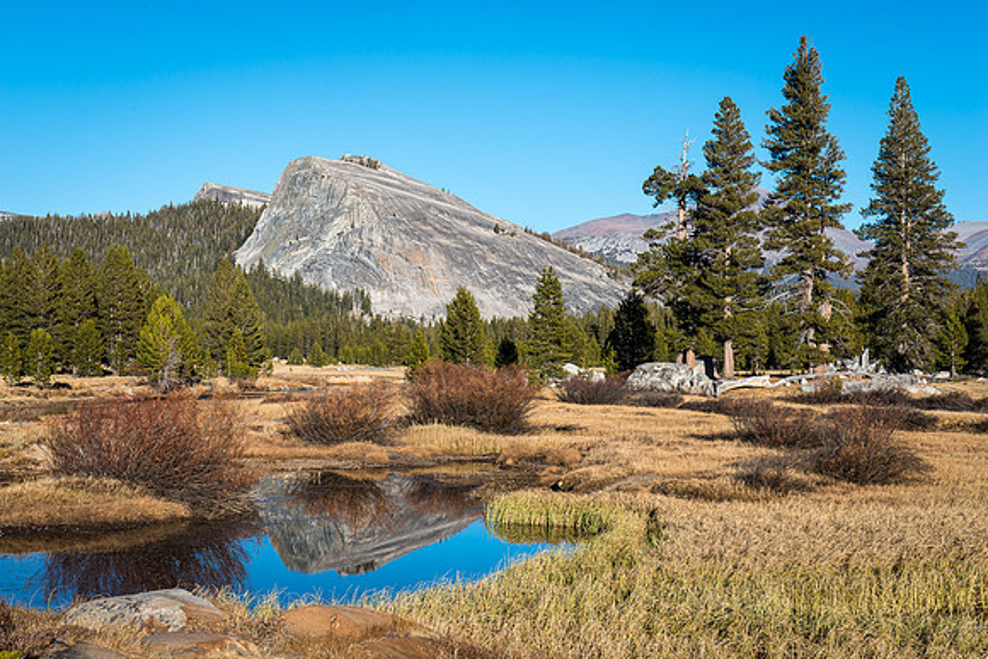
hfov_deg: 32.4
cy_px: 330
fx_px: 1702
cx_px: 494
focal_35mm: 62
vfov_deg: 21.9
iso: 100
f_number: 13
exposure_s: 1/40
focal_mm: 62
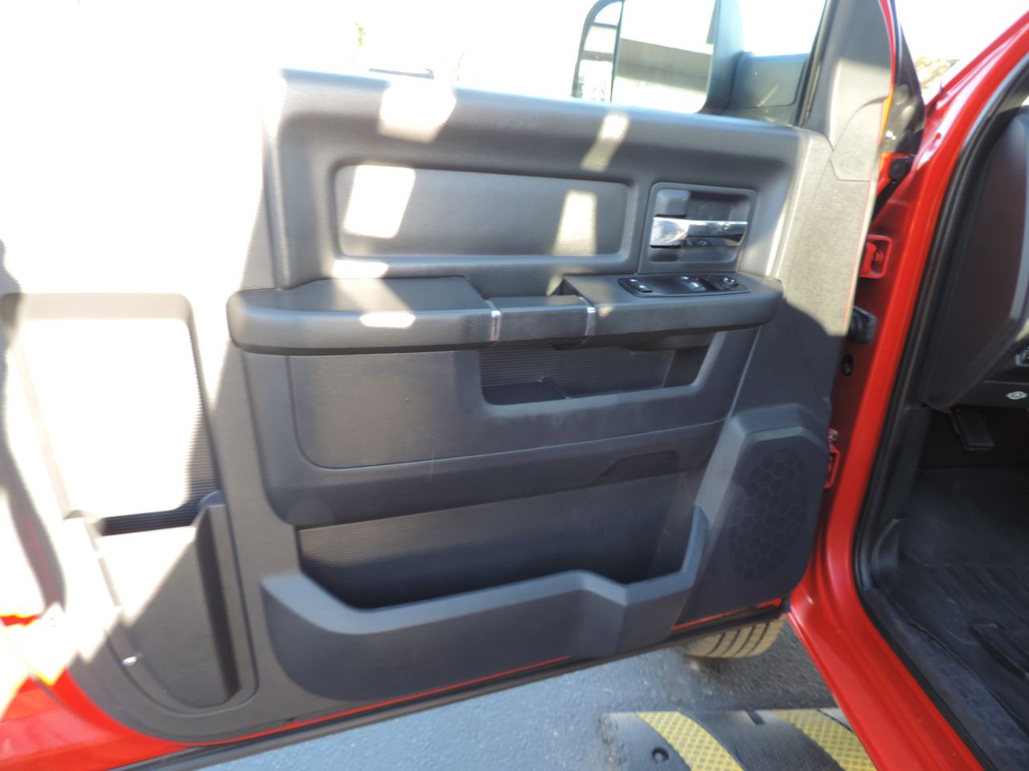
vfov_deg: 56.8
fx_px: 713
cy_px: 386
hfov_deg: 71.6
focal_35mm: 24
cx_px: 514
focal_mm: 4.3
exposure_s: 1/30
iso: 90
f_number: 3
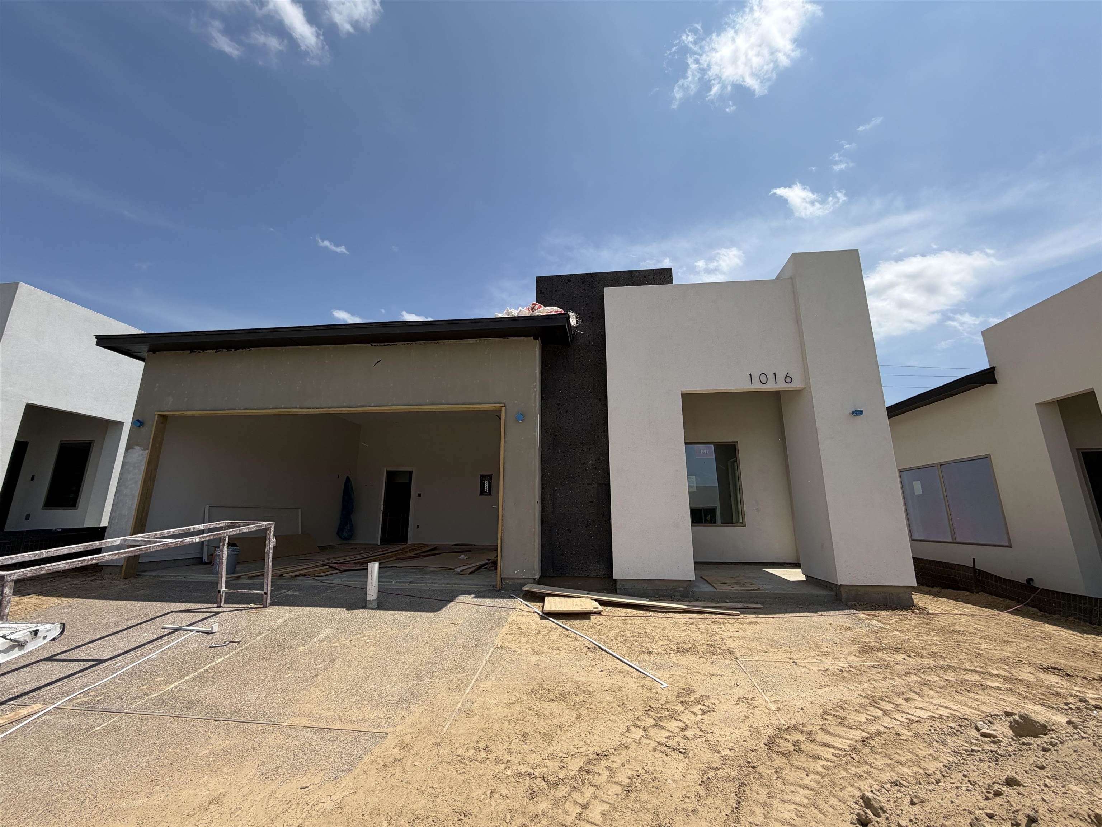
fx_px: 446
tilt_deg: +12.7
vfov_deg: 85.7
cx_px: 551
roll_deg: +0.1
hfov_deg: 102.1
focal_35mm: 14
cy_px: 414
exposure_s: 1/1167
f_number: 2.2
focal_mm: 2.22
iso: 20
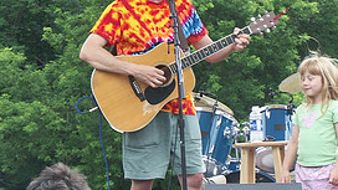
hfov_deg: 9.1
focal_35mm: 237
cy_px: 3
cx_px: 255
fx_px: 2124
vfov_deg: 5.1
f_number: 5
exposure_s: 1/250
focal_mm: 25.4
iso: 100
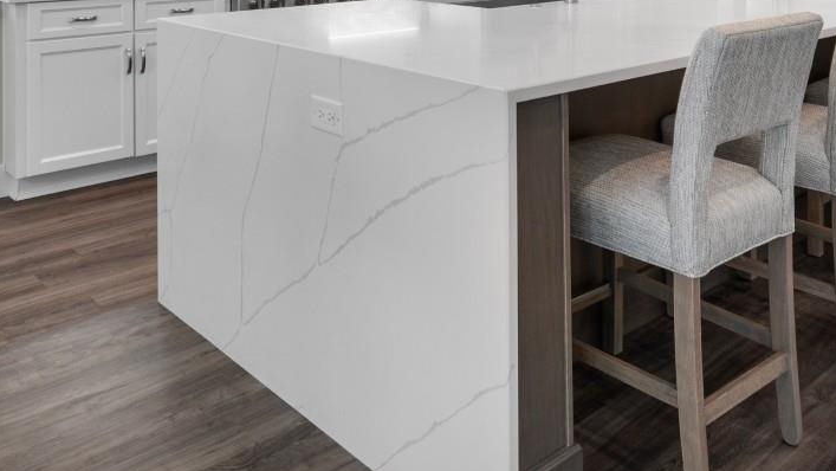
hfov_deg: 55.0
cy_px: -89
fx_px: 798
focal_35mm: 36
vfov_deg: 28.7
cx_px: 349
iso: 100
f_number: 4.5
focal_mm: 10
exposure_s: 1/15
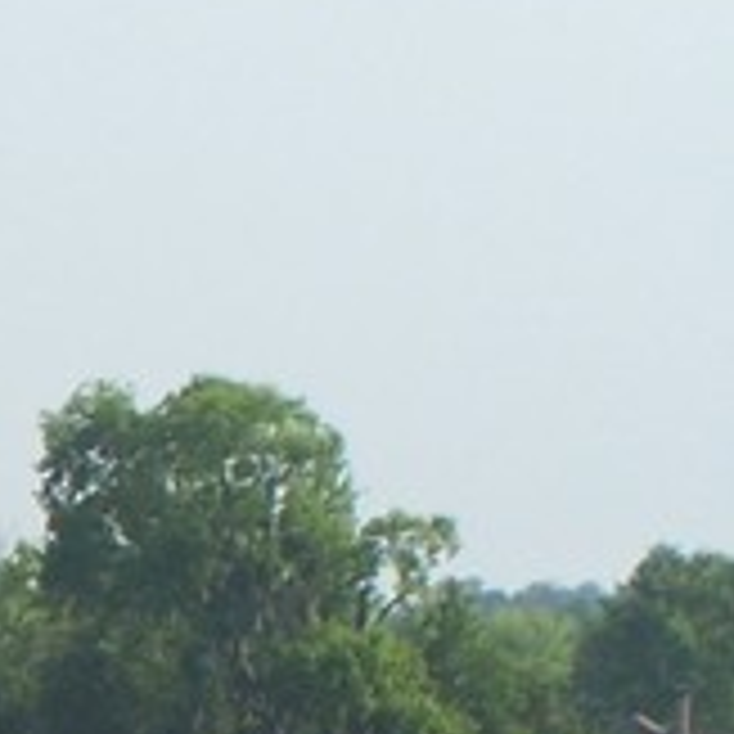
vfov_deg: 3.3
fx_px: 12595
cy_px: 1317
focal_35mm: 525
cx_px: -1581
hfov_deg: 3.3
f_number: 3.2
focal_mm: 15.6
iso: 80
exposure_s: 1/750
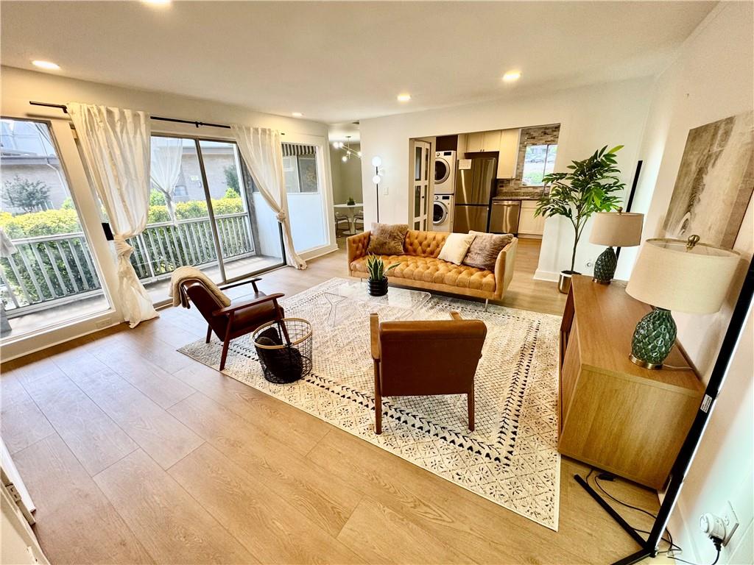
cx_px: 377
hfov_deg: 102.1
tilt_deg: -20.2
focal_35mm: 14
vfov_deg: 85.7
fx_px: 305
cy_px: 282
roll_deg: +1.4
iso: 125
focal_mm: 2.22
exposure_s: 1/120
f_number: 2.2
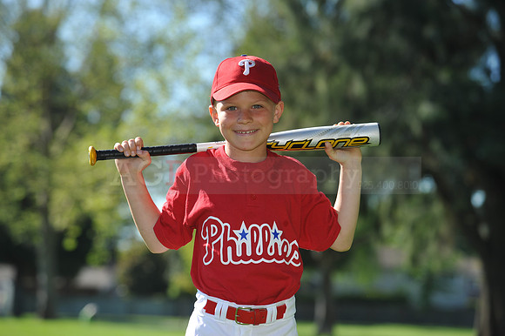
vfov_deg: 8.8
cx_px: 252
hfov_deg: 13.3
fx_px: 2173
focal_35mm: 155
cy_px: 168
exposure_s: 1/500
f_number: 5.6
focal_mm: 155
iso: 200
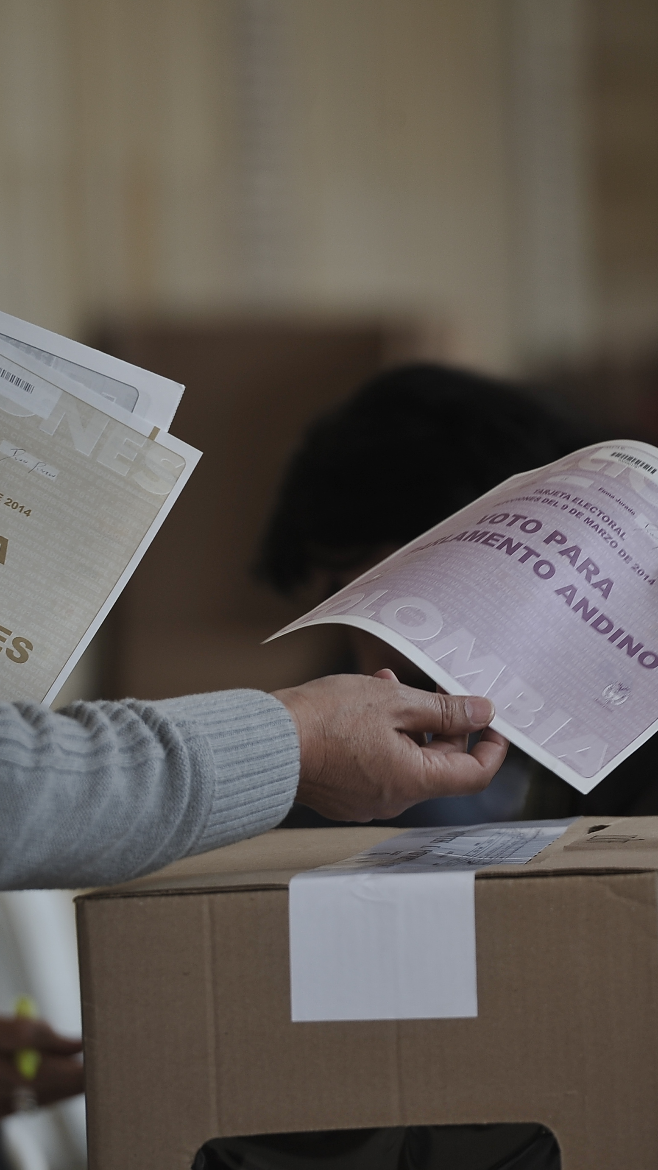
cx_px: 557
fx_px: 10018
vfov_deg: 6.7
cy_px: 579
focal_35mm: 323
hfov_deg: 3.8
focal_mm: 200
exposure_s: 1/250
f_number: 3.5
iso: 400
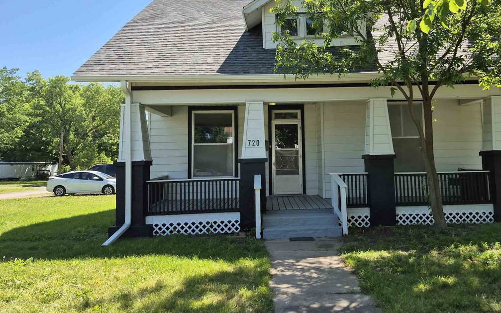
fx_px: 423
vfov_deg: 40.5
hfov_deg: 60.6
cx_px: 306
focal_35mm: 31
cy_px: 130
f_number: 1.8
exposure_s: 1/912
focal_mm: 5.4
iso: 25
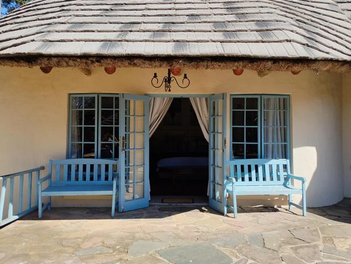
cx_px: 168
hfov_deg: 56.8
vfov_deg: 44.1
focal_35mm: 32
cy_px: 119
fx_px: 325
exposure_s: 1/1504
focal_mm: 4.25
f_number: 1.8
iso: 100
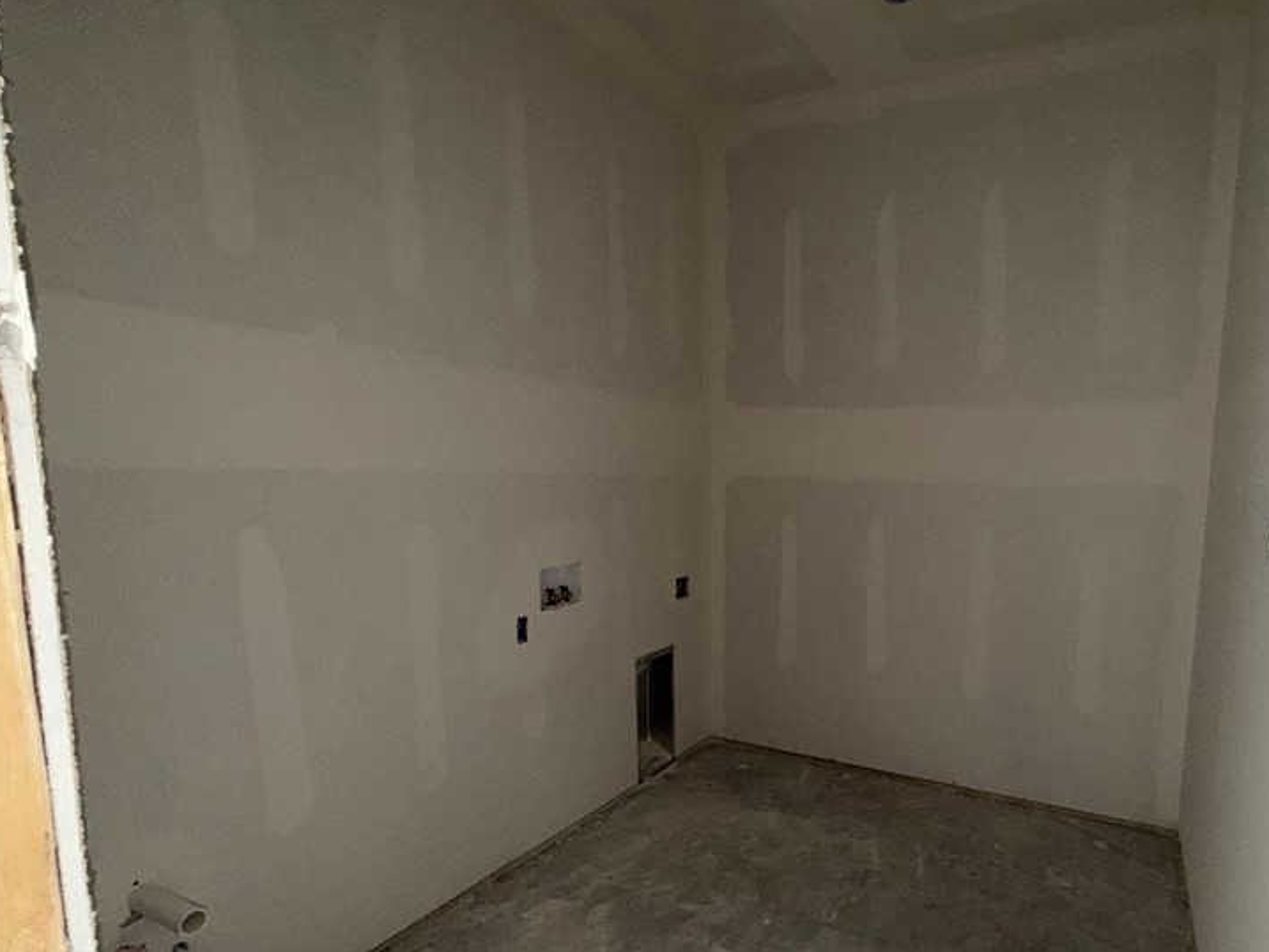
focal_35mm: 20
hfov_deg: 80.2
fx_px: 733
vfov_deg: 65.5
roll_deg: -0.1
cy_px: 557
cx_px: 796
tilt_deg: -7.8
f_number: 2.2
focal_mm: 2.22
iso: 160
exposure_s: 1/60
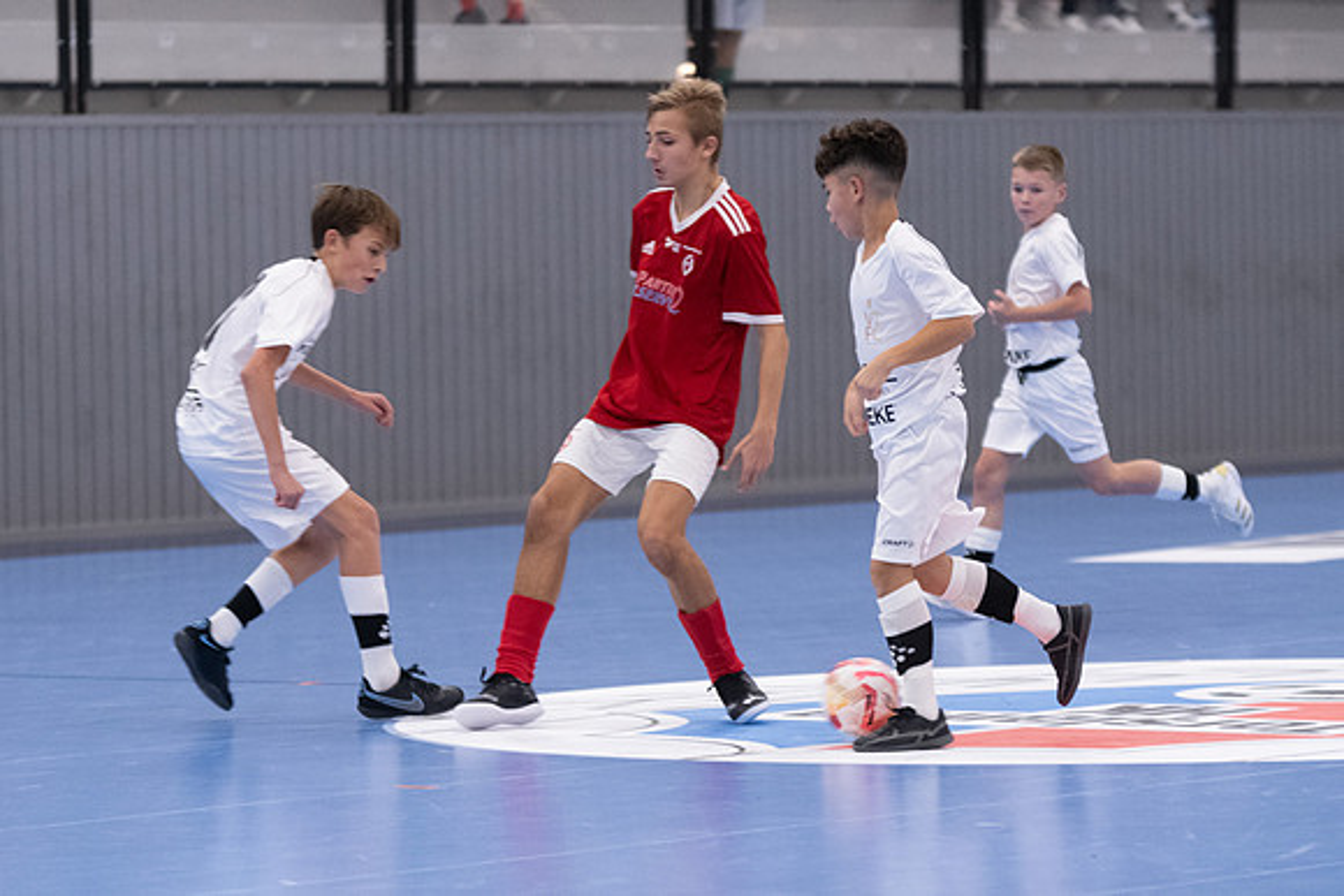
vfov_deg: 6.8
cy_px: 448
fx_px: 7582
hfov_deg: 10.1
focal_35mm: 203
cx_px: 672
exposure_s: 1/400
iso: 5000
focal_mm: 130
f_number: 3.2
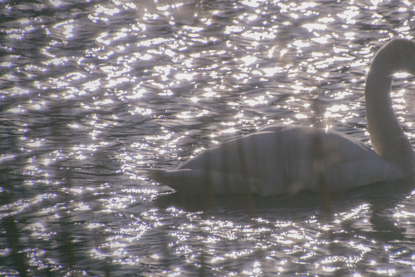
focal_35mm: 624
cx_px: 317
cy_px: 114
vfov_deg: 2.2
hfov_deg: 3.3
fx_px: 7193
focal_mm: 270
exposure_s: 1/1000
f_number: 8
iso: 140
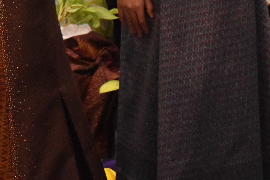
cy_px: -154
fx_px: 1965
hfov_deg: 7.7
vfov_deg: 5.2
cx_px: -191
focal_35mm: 262
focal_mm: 40
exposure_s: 1/60
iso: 4000
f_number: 4.5
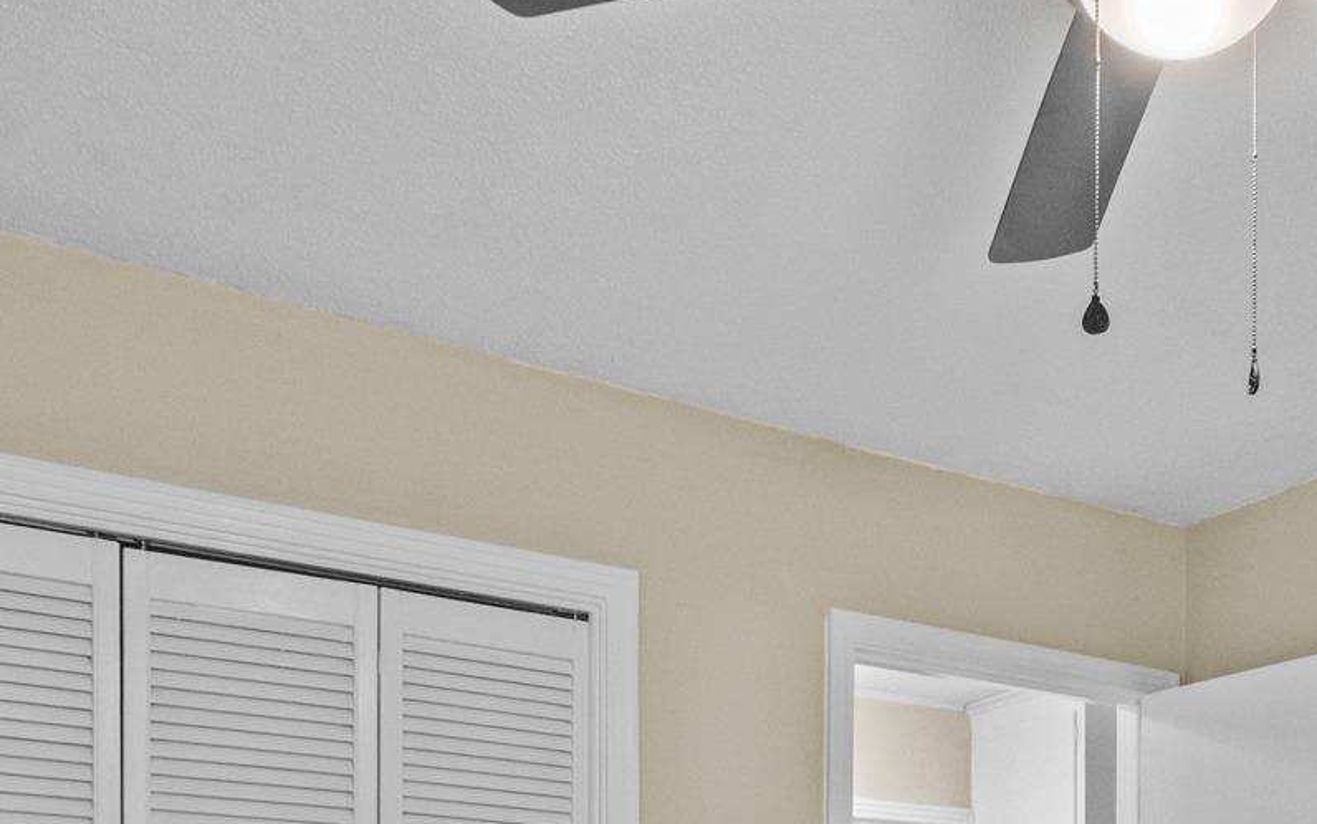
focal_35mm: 48
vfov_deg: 23.2
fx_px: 1723
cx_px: 1022
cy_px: 1133
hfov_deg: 40.4
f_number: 8
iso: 800
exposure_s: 1/3
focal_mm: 10
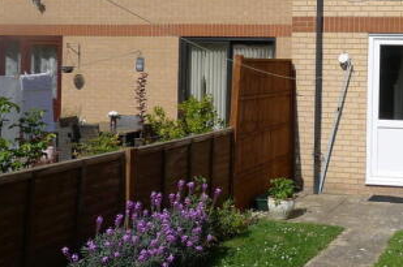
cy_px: 61
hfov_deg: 36.0
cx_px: 380
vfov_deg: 26.0
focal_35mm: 51
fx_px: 570
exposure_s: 1/800
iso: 80
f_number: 4.5
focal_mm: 5.1
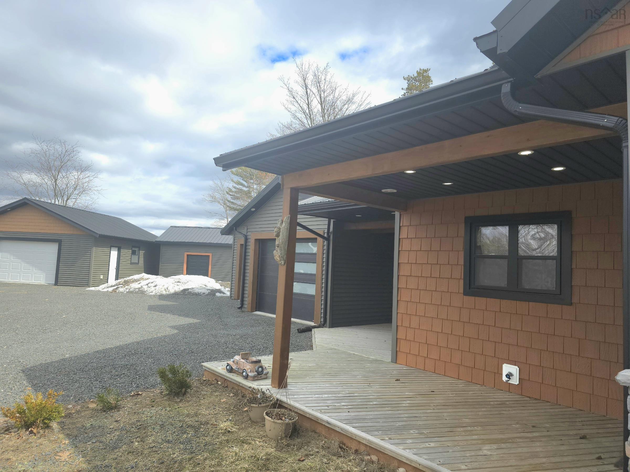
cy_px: 236
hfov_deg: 73.9
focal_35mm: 23
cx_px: 315
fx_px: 419
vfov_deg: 58.9
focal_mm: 6.3
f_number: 1.7
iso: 12
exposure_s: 1/333
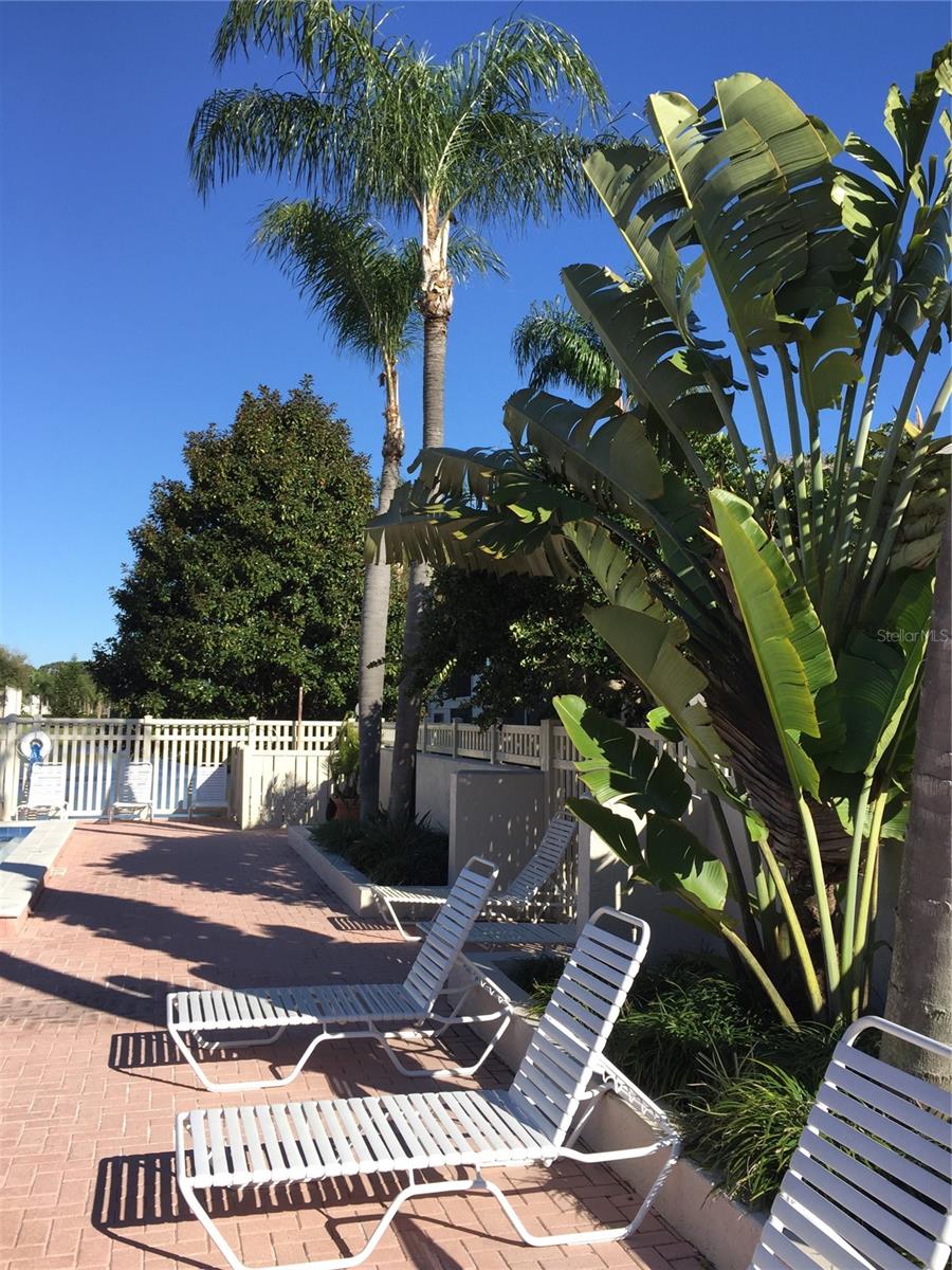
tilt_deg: +5.7
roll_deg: -1.3
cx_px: 476
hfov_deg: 48.2
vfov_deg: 61.7
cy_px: 635
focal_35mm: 29
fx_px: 1063
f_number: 2.2
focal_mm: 4.15
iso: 32
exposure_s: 1/1412
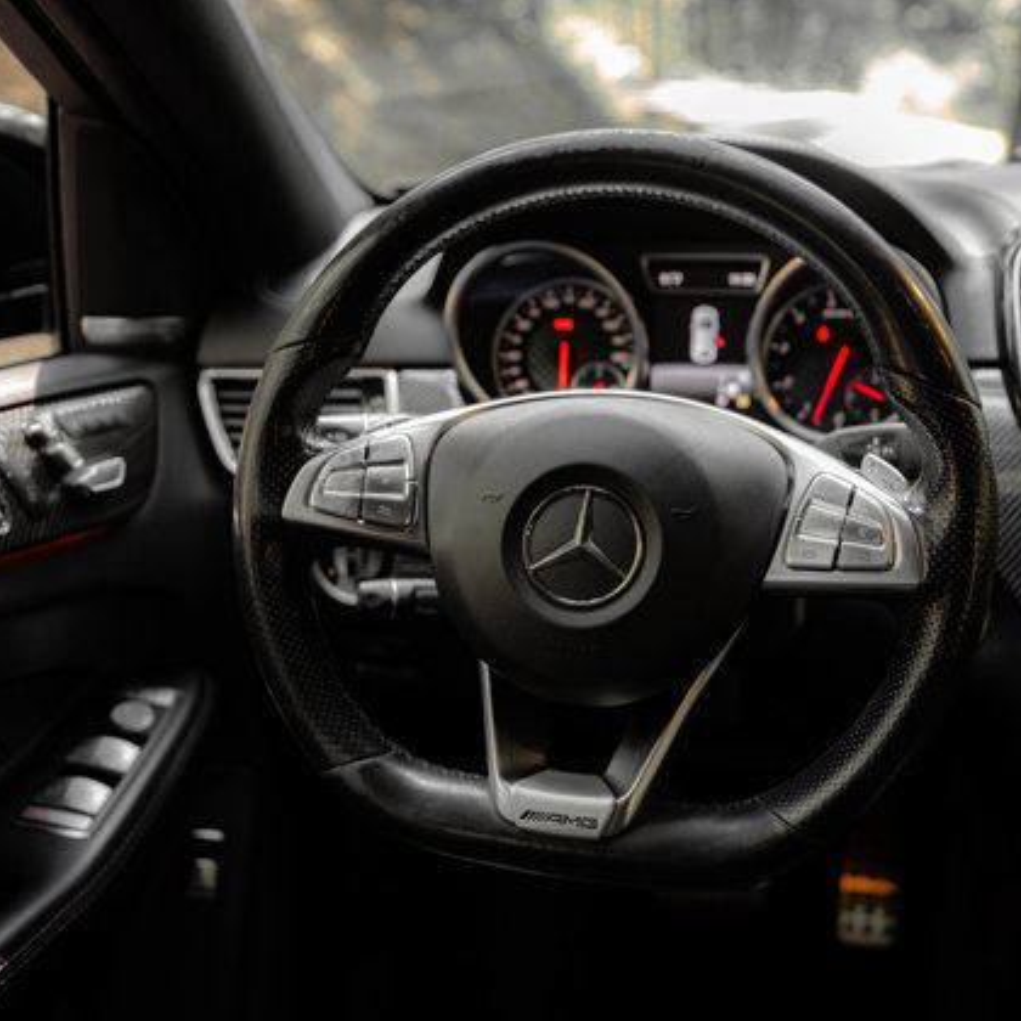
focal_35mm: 44
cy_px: 517
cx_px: 632
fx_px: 1468
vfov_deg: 38.3
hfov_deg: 38.1
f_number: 2.8
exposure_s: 1/200
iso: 1250
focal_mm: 34
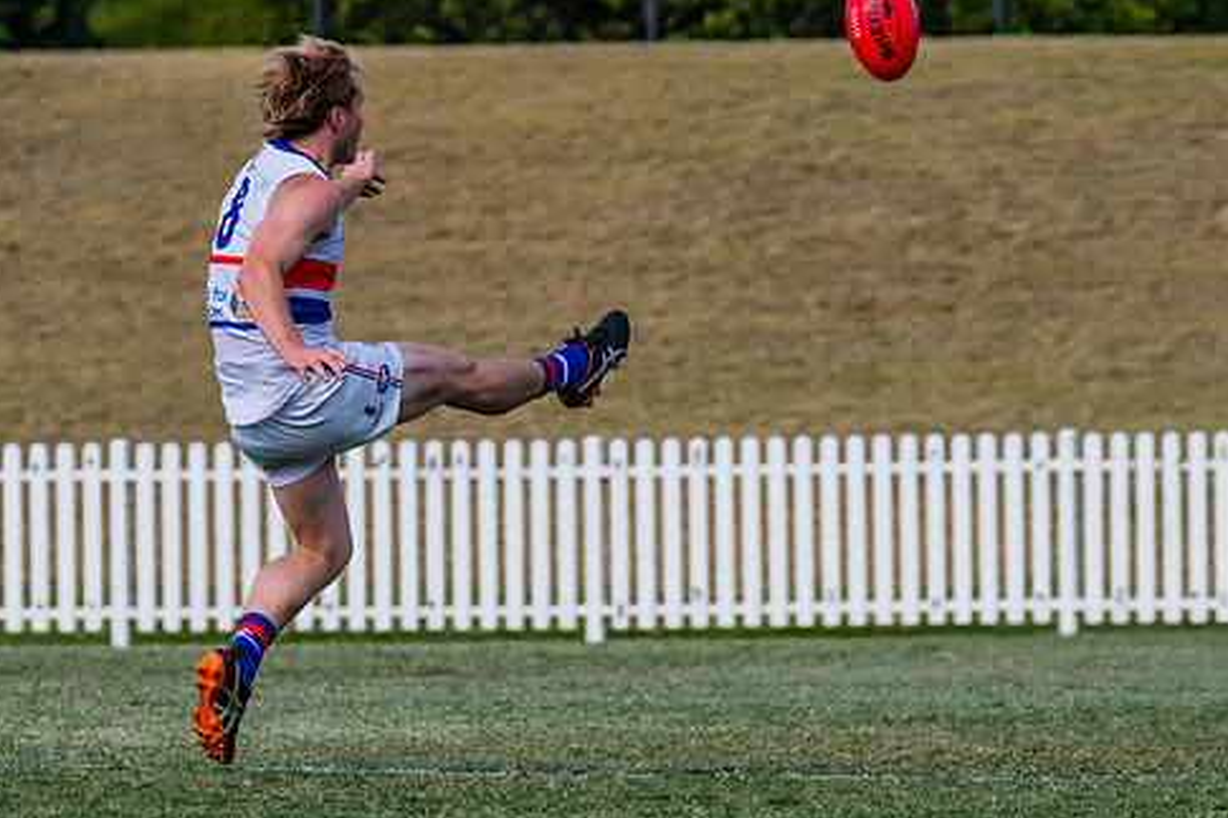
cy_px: 437
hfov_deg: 2.4
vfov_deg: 1.6
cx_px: 361
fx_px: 28949
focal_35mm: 849
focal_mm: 420
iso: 800
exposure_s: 1/1600
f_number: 10
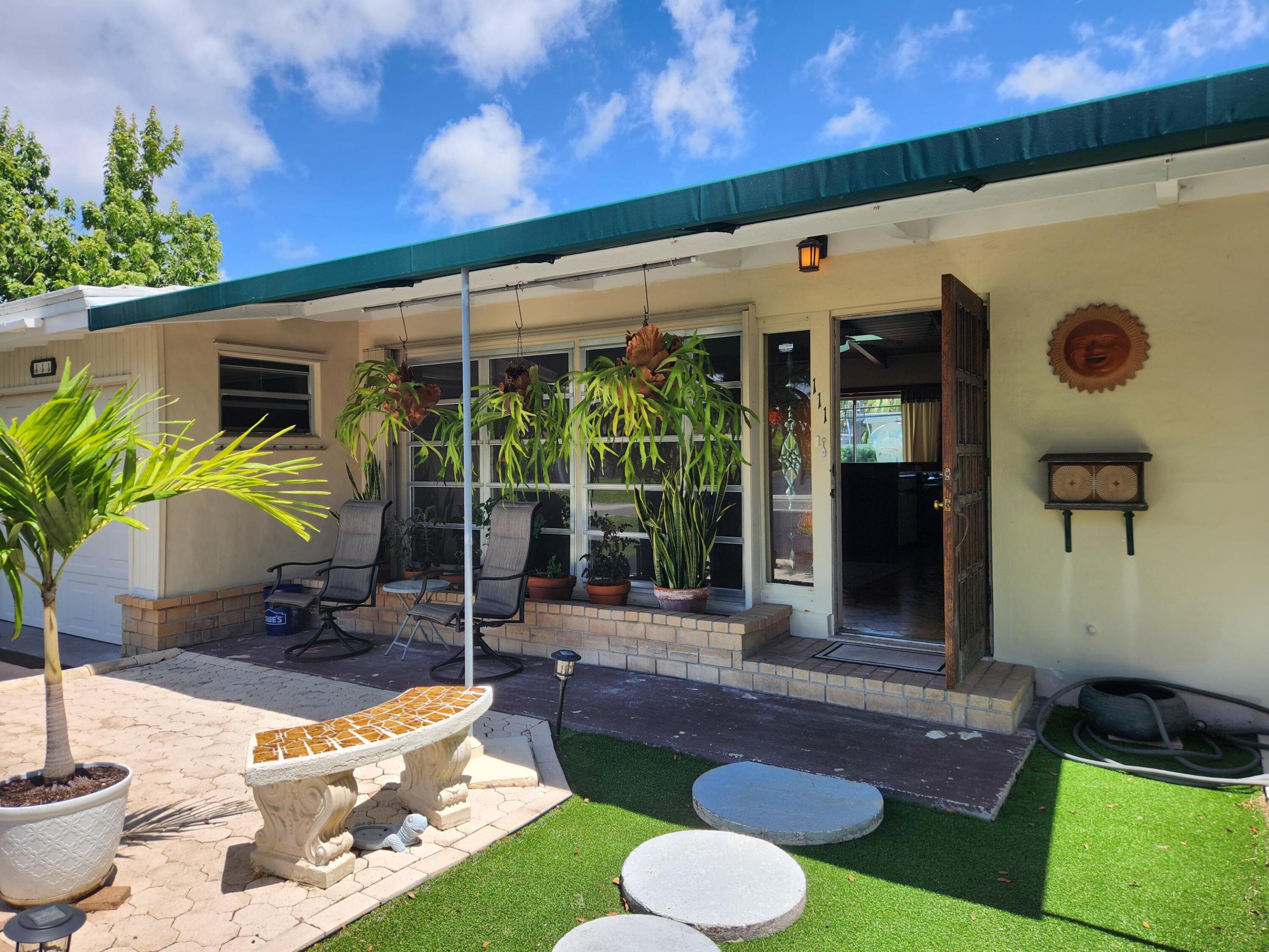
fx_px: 843
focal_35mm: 23
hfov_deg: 73.9
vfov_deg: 58.9
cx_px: 634
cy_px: 476
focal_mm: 5.4
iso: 20
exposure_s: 1/1090
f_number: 1.8
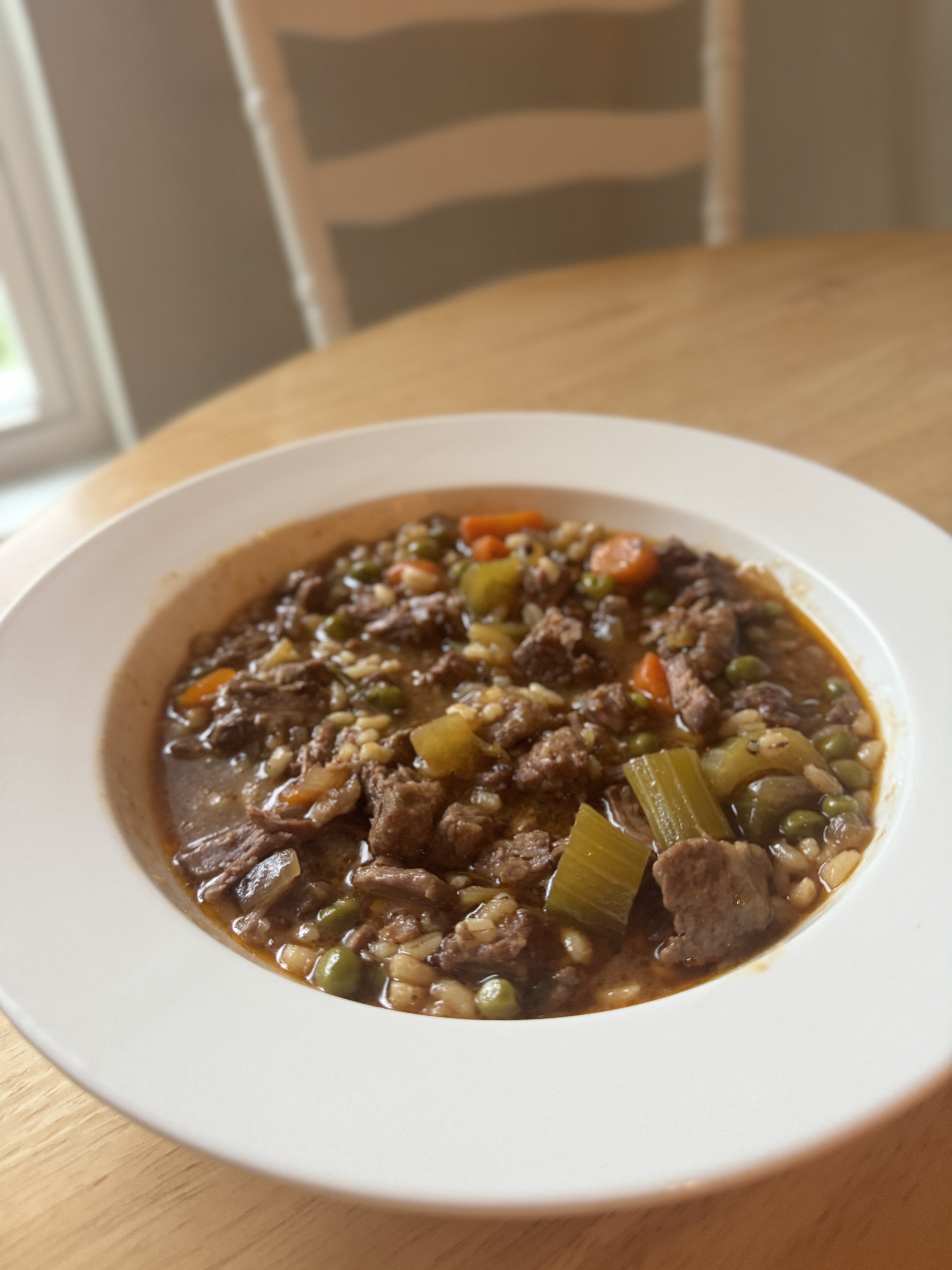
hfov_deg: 56.8
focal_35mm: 24
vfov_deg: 71.6
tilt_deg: -37.0
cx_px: 476
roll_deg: +4.4
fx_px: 880
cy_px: 635
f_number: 1.78
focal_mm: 6.76
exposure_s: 1/60
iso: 400
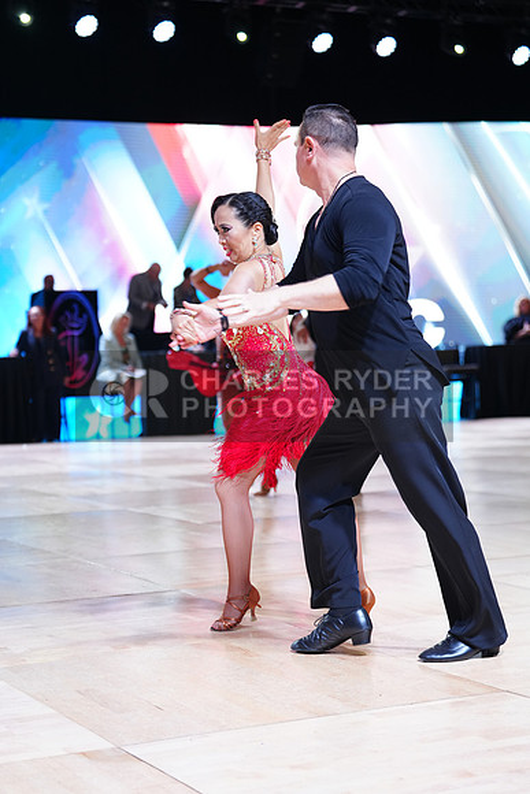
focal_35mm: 70
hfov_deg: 19.5
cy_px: 397
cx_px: 265
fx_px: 1545
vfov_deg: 28.8
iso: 1000
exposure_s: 1/400
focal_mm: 70
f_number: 2.8
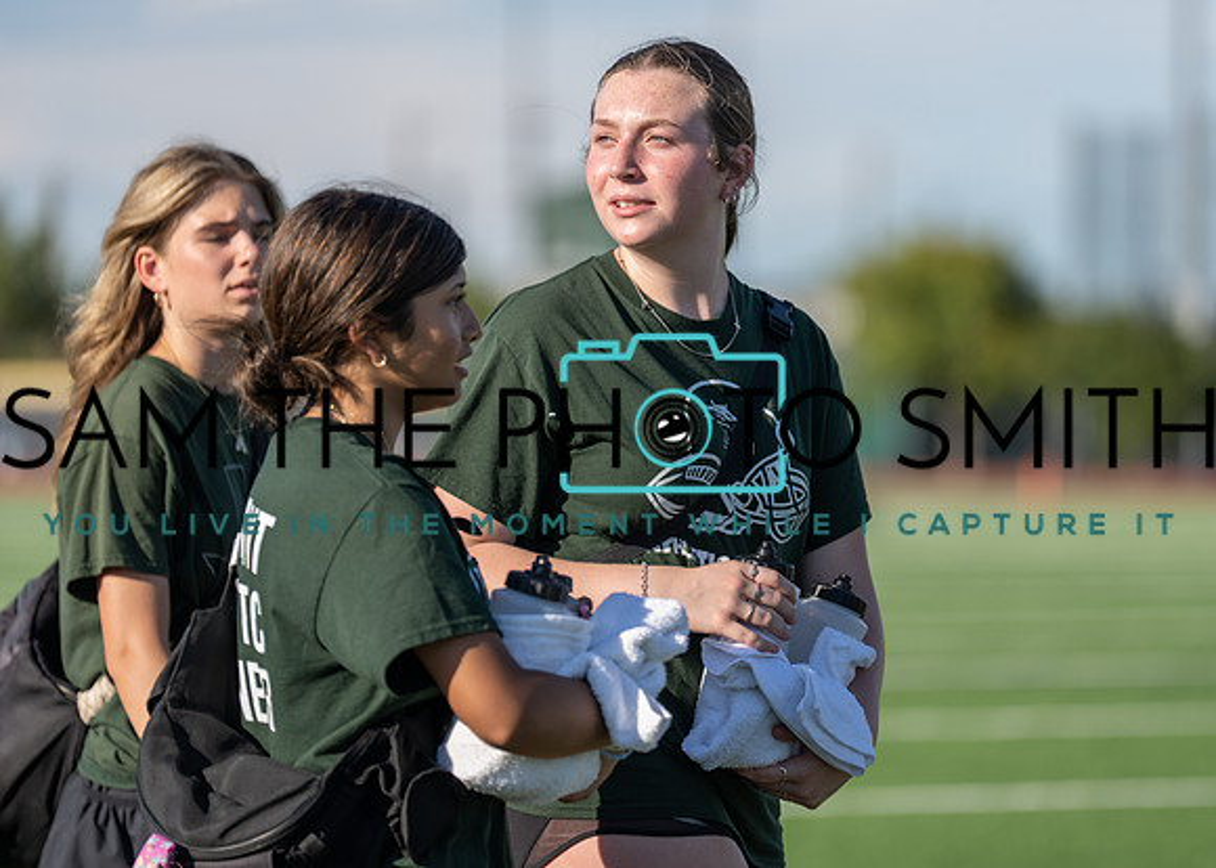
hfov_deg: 8.4
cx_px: 741
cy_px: 387
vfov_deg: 6.0
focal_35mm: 238
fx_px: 8232
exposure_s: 1/1600
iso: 100
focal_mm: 200
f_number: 2.8
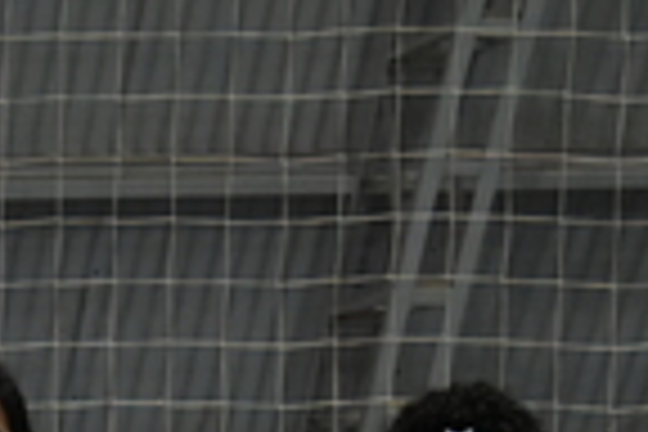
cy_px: 1226
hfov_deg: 9.4
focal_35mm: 200
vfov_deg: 6.4
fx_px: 3600
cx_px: -774
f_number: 4
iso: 3200
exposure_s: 1/125
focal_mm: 32
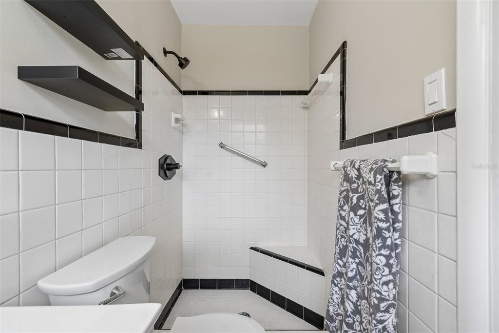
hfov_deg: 100.4
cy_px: 166
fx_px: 208
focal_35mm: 15
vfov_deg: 77.3
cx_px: 250
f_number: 8
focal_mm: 10
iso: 200
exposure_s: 1/20
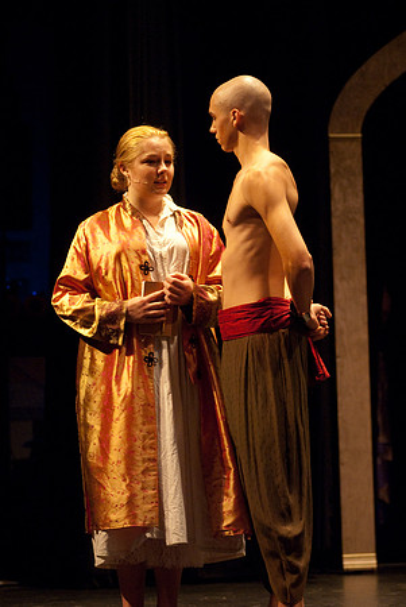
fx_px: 2785
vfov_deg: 12.4
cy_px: 304
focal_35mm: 165
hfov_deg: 8.3
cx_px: 203
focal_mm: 110
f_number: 2.8
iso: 1000
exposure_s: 1/160
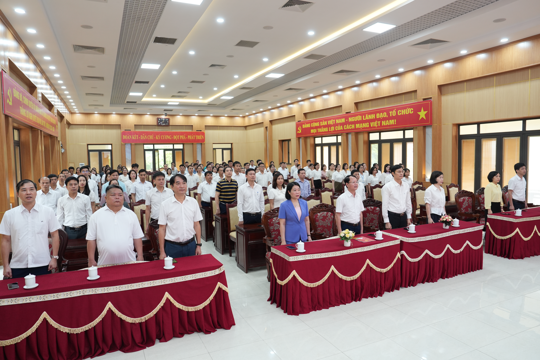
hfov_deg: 73.7
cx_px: 270
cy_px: 180
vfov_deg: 53.1
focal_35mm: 24
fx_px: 360
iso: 1000
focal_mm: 24
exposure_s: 1/60
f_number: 4.5
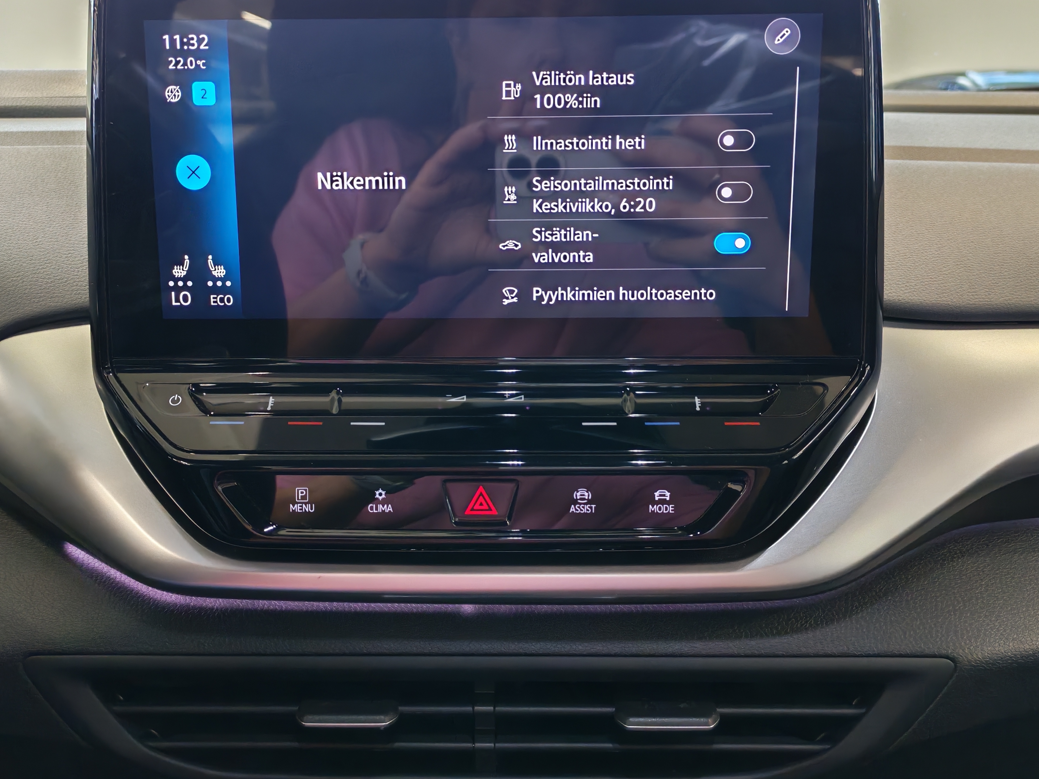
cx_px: 498
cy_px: 372
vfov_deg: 39.6
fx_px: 1081
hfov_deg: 51.3
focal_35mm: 36
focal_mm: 6.12
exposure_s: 1/100
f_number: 1.9
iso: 640
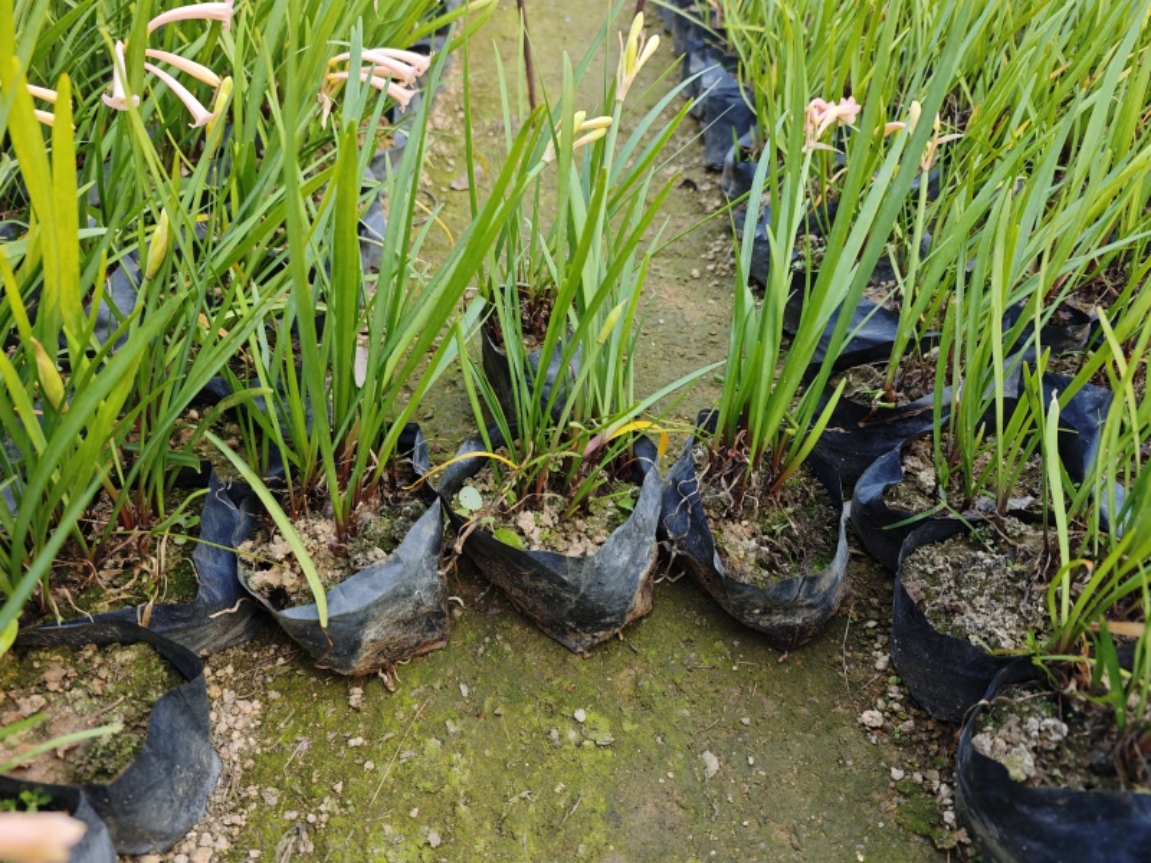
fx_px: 765
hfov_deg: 73.9
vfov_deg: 58.9
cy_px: 432
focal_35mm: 23
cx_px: 576
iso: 50
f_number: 1.6
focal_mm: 6.55
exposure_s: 1/100
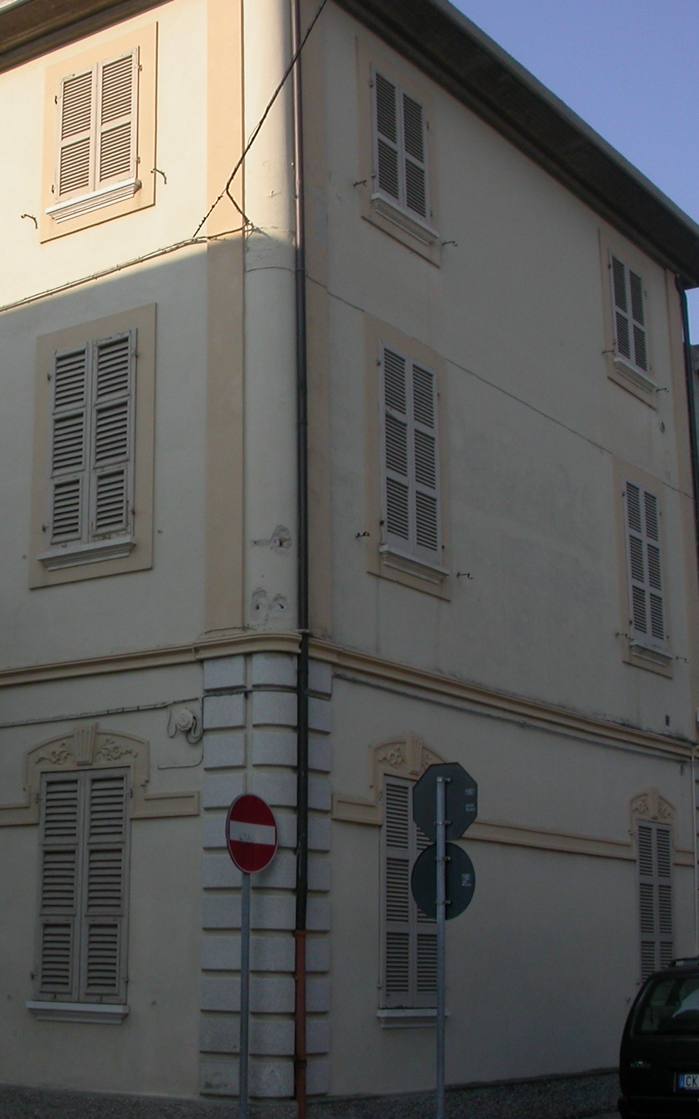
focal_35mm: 54
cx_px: 88
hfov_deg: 23.4
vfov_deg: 37.5
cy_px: 559
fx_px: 1646
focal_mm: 7.85
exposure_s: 1/278
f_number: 7.5
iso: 100
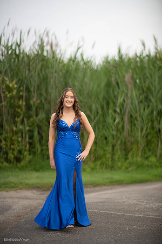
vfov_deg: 23.9
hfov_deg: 16.1
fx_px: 574
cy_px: 122
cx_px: 81
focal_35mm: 85
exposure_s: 1/2500
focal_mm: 85
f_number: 1.3
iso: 100
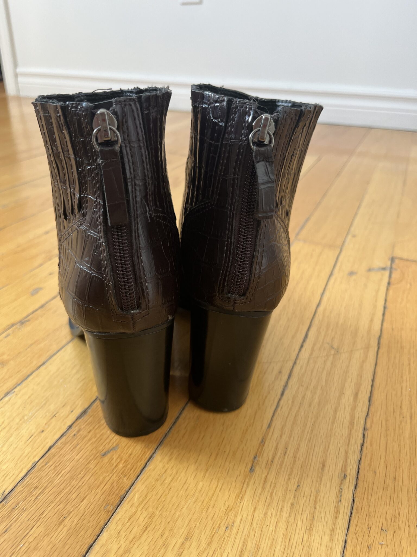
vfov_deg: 67.3
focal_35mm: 26
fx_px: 418
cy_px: 278
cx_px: 208
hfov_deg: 53.1
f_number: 1.6
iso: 125
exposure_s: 1/121
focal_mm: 5.1
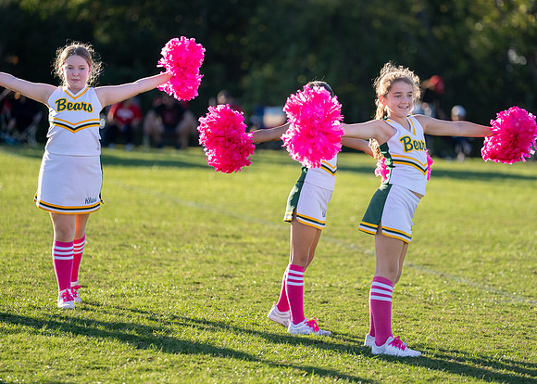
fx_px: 3023
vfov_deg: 7.3
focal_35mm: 198
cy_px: 178
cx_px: 308
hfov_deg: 10.1
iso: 500
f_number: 2.8
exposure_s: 1/2500
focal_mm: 176
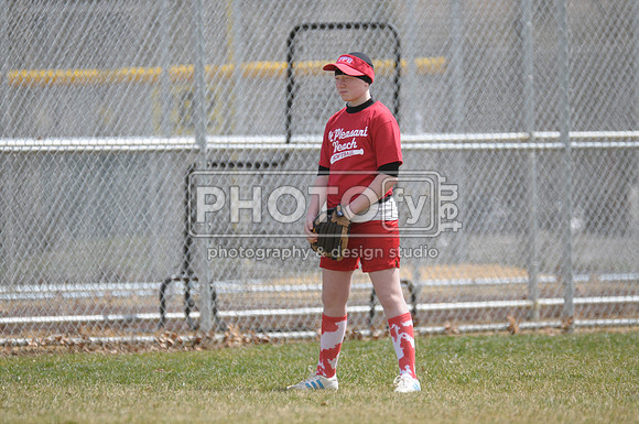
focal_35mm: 540
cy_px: 212
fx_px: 9572
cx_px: 320
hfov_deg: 3.8
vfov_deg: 2.5
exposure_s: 1/2500
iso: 400
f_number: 4
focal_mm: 360
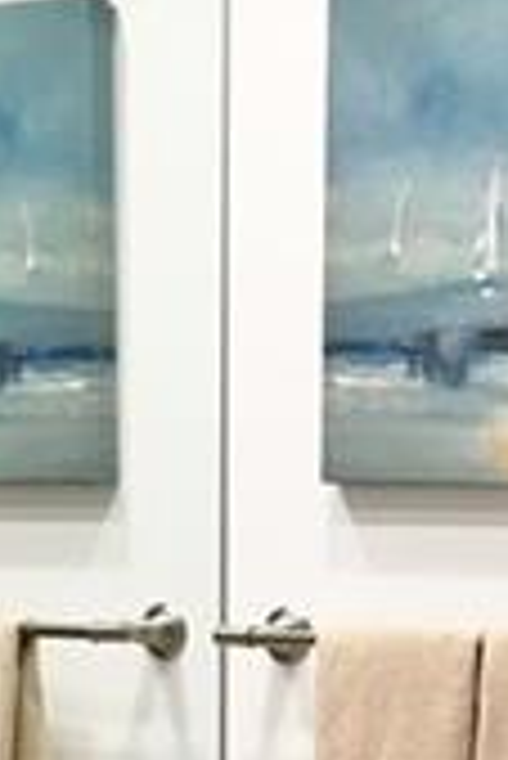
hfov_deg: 10.0
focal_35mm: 137
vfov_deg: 13.8
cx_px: 459
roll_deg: -0.9
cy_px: 1210
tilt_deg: -13.9
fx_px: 2894
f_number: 2.2
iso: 25
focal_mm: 4.15
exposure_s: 1/30
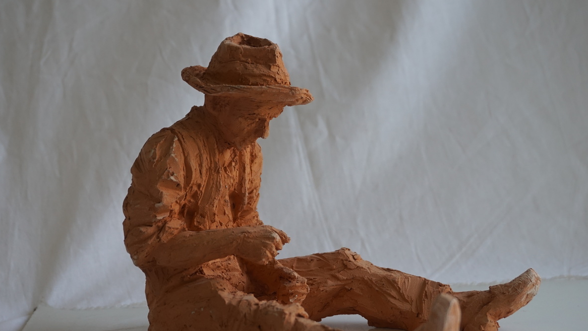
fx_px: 929
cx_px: 292
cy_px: 205
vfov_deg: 20.1
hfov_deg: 35.1
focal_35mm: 60
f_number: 5
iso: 400
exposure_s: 1/160
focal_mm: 33
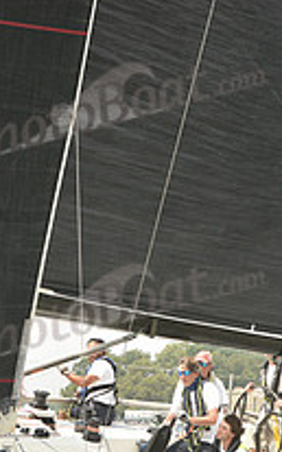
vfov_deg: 10.4
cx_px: 380
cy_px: 392
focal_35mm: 200
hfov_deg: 6.5
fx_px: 2464
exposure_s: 1/800
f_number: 6.3
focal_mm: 70
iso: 250
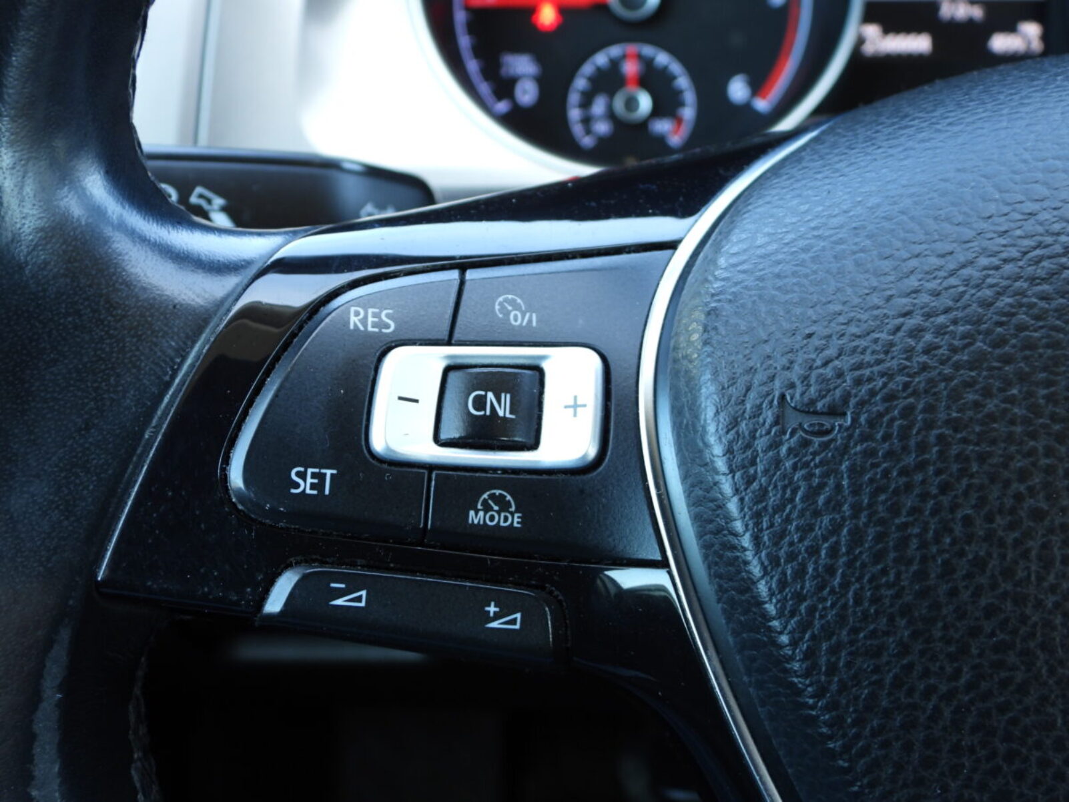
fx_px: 1359
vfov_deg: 32.9
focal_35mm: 44
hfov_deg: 42.9
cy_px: 401
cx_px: 534
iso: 125
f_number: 3.2
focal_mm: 7.9
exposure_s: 1/30
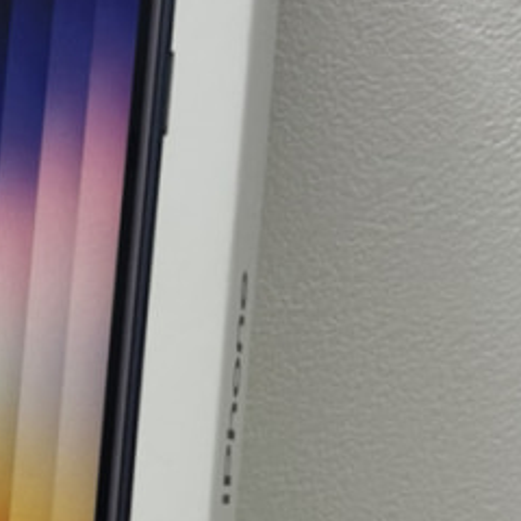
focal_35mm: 98
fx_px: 1669
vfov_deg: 17.6
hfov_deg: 17.1
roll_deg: -0.2
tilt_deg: -17.5
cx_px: -80
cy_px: 421
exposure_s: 1/100
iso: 50
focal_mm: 5.7
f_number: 1.5
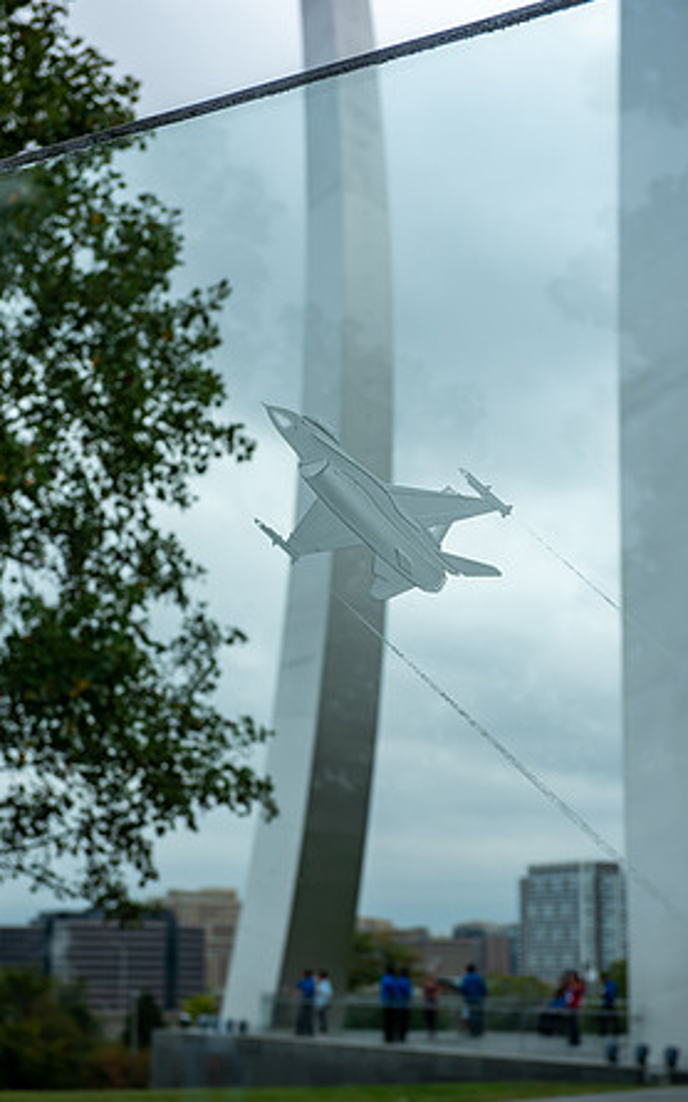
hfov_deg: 19.1
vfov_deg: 30.2
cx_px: 334
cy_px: 555
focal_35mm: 68
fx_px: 2041
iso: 200
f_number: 5
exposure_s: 1/1250
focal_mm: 66
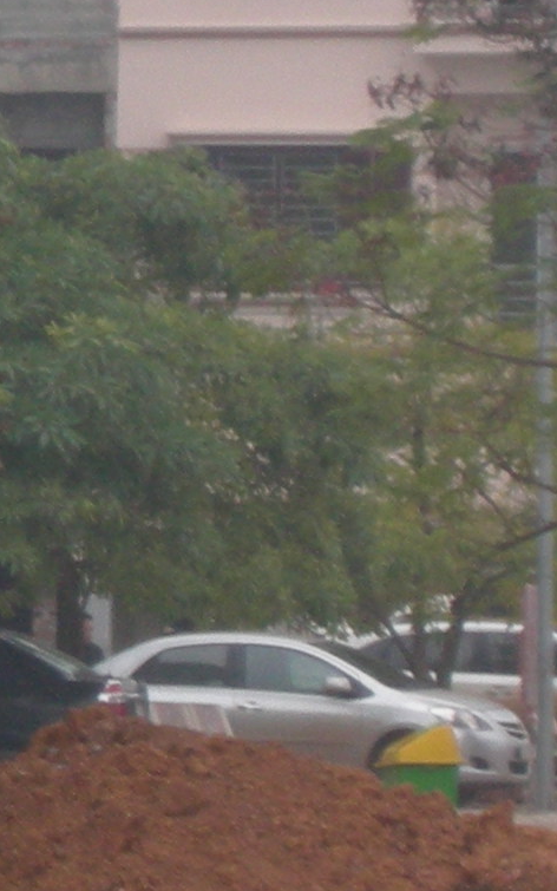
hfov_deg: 2.0
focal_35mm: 645
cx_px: -474
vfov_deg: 3.3
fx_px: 15663
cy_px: -5
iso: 103
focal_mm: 26.3
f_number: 5.3
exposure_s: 1/49.2
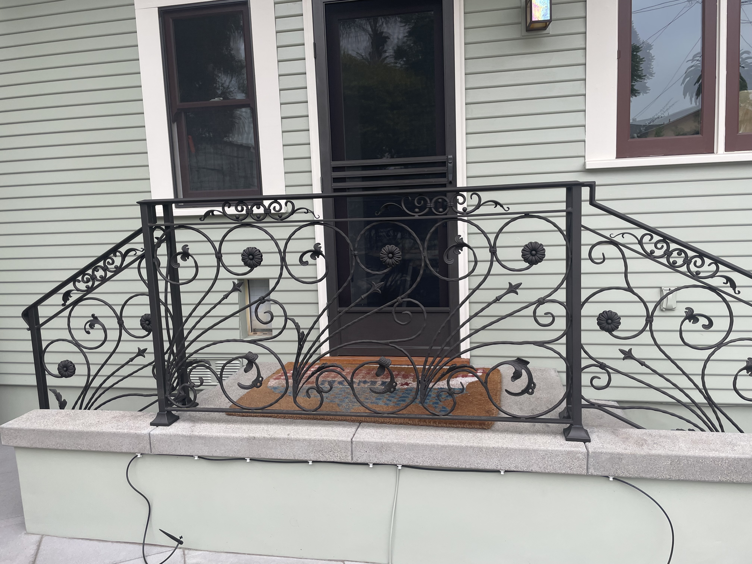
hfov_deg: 67.3
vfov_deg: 53.1
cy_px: 282
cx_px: 376
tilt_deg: -7.7
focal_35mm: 26
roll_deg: +2.1
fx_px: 565
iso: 32
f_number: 1.6
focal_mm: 4.2
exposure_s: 1/314
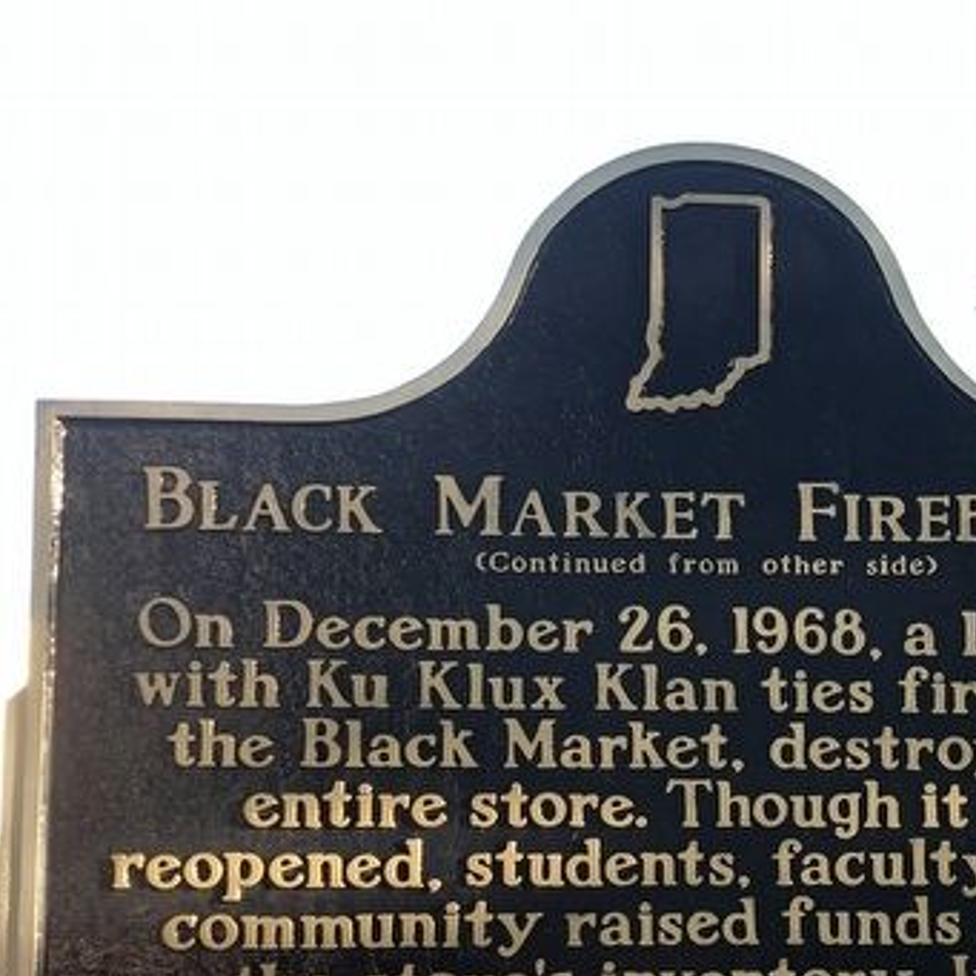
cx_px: 721
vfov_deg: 29.0
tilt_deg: +6.1
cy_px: 764
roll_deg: +1.2
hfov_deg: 29.1
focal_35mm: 58
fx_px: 1850
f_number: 1.8
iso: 100
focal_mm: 4
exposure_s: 1/120
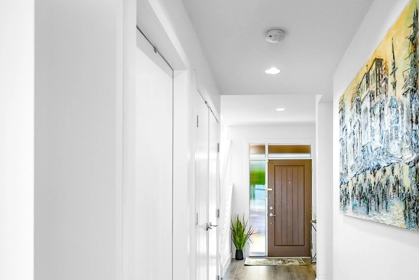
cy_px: 242
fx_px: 303
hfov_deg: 66.9
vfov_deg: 45.8
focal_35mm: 26
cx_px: 289
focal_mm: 14
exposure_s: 1/50
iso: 400
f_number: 8
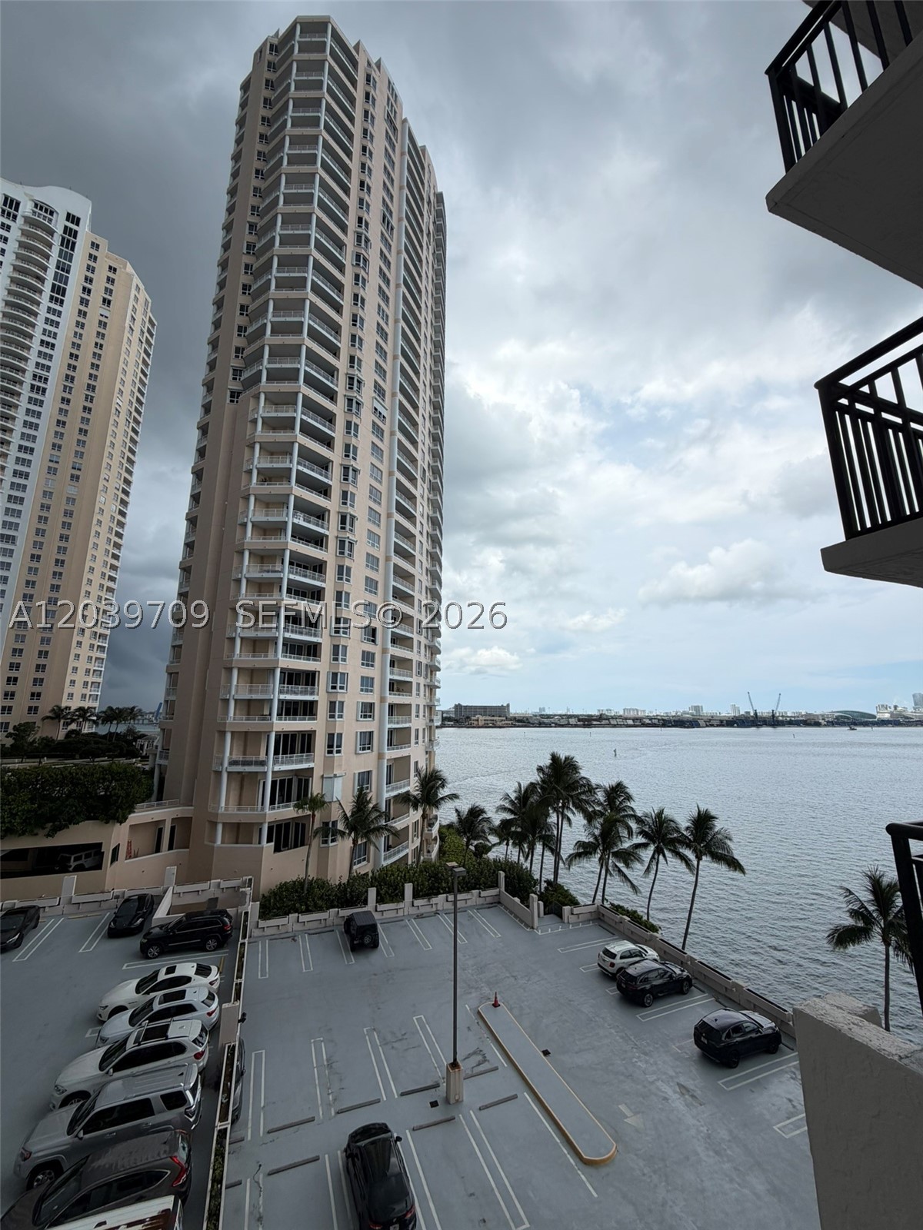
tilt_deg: +11.8
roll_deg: +0.1
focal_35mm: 14
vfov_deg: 102.1
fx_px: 498
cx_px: 462
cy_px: 615
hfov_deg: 85.7
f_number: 2.2
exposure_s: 1/1068
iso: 20
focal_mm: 2.22
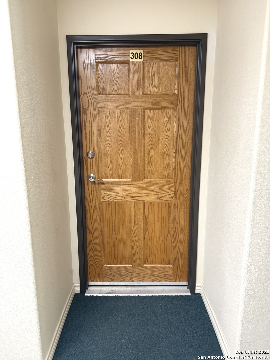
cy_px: 180
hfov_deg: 56.8
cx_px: 135
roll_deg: +1.2
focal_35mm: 24
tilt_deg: -8.9
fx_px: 250
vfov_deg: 71.6
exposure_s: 1/60
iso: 500
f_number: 1.78
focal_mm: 6.76
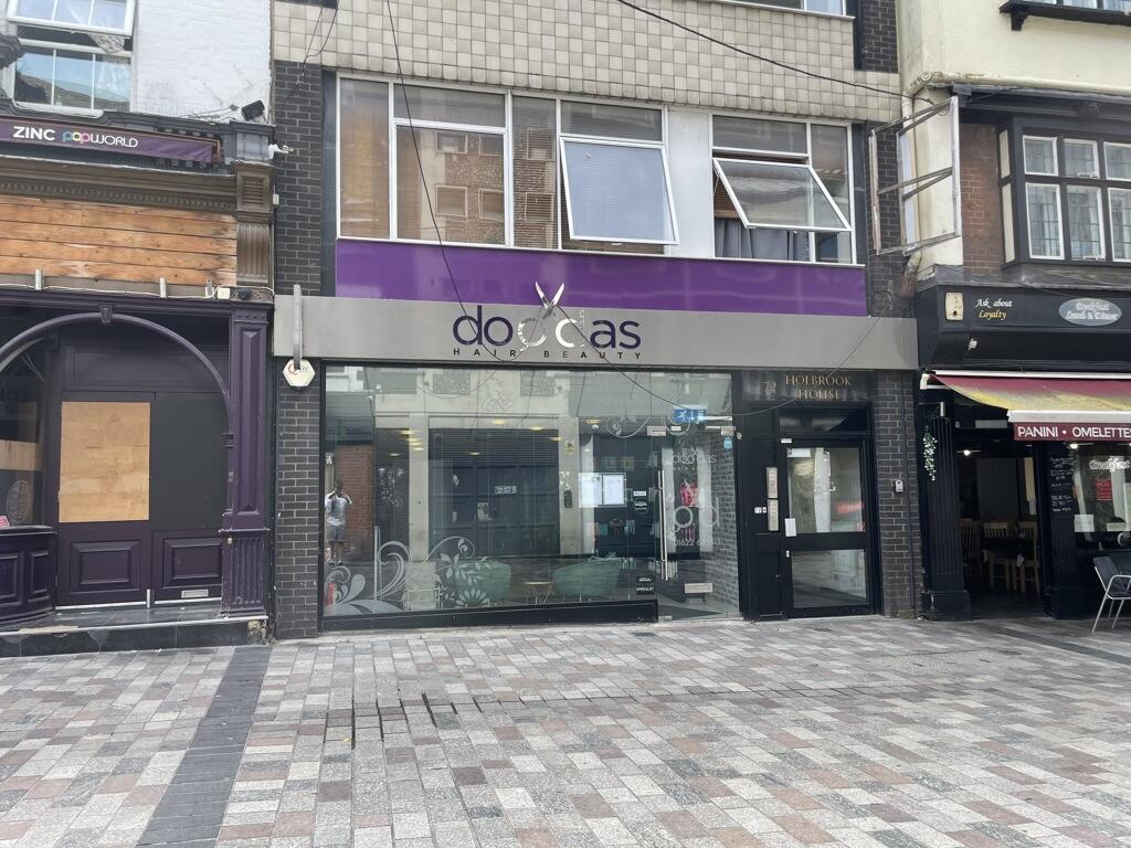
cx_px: 566
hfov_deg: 67.3
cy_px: 424
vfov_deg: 53.1
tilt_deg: +5.2
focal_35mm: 26
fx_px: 849
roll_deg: +1.1
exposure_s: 1/615
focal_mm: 4.2
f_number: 1.6
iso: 32
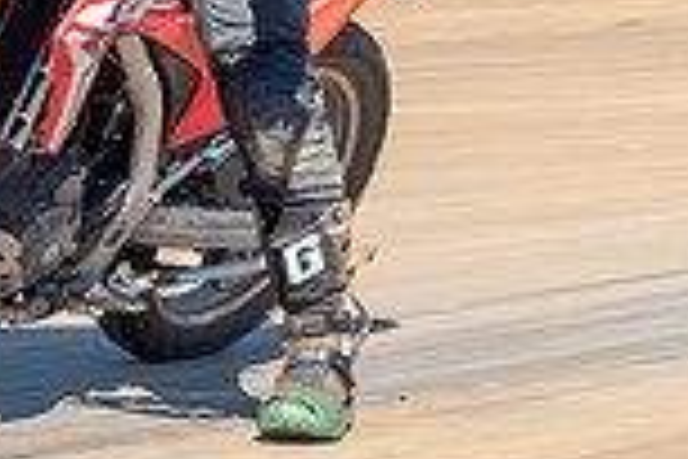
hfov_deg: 6.3
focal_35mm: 324
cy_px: 23
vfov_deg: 4.2
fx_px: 6192
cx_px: -84
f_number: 8
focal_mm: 70
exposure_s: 1/160
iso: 100
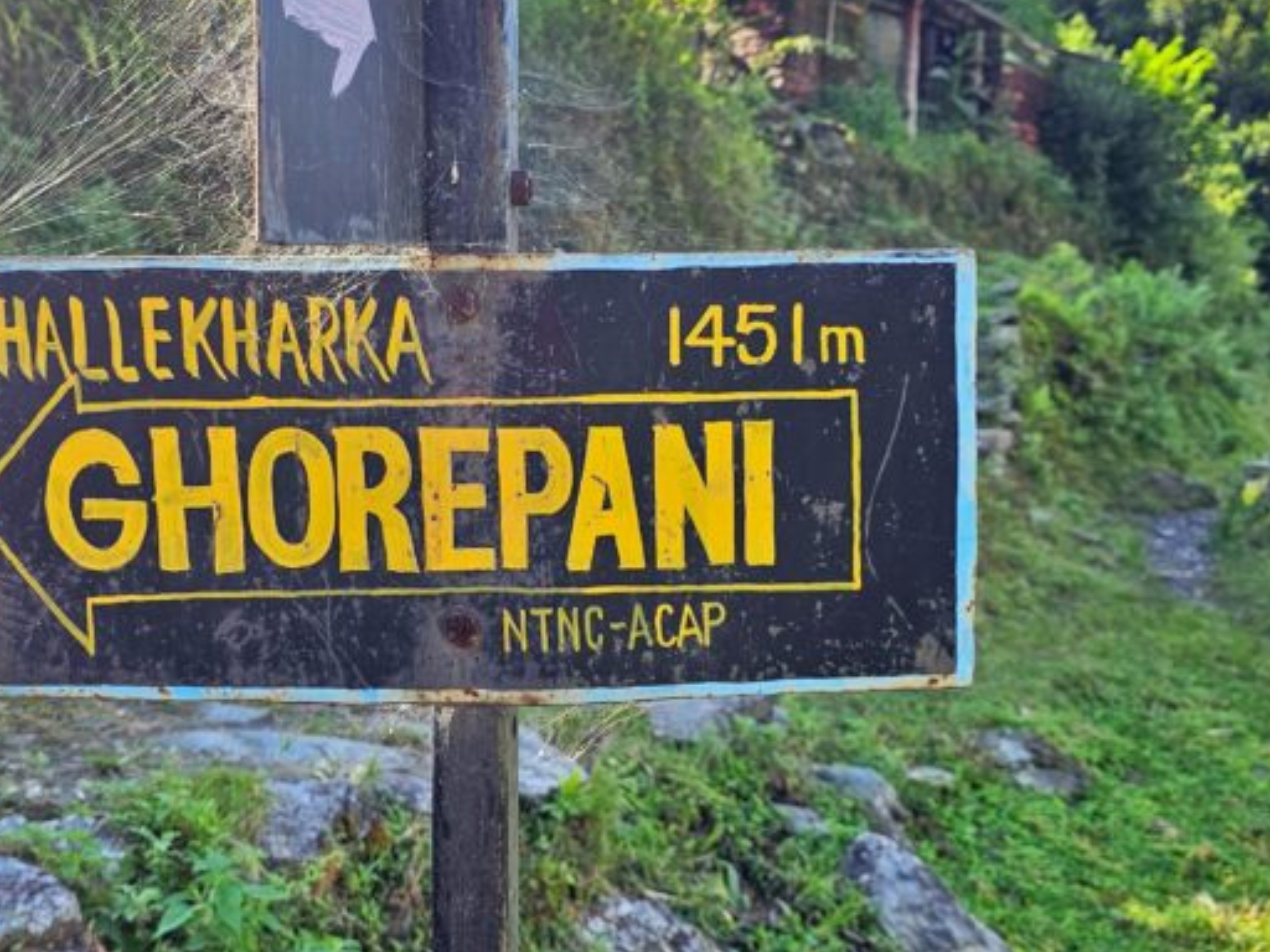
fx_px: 1688
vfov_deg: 31.5
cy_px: 441
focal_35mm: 46
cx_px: 518
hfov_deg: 41.1
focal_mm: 6.3
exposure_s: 1/249
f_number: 1.7
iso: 16
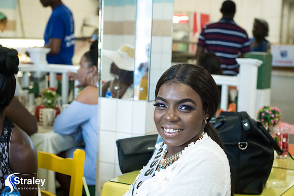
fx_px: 572
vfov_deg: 19.5
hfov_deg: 28.8
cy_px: 98
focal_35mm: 70
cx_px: 147
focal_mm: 70
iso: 14400
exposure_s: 1/160
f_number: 5.6
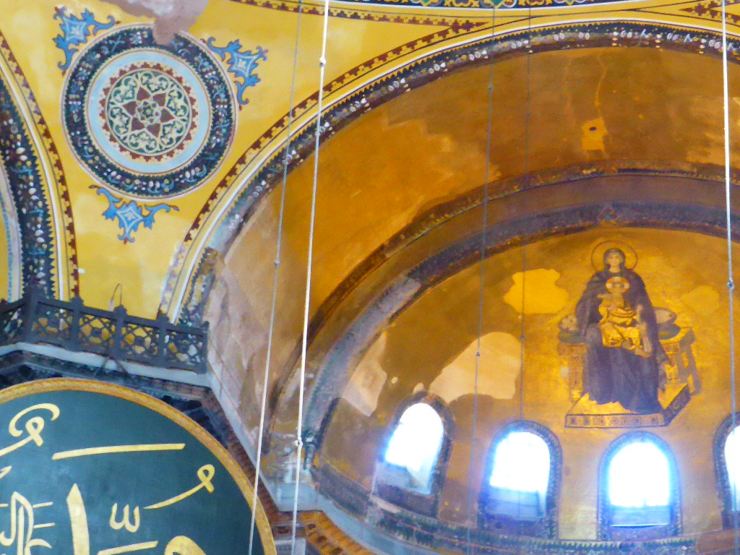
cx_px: 609
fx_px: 2480
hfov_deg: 16.8
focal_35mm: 116
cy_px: 288
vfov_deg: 12.8
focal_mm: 10.3
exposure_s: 1/4
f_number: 4.7
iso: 500
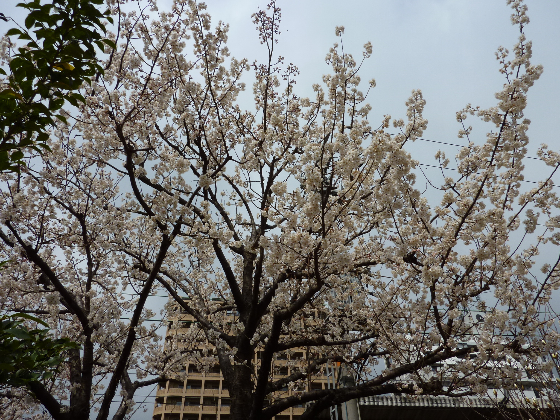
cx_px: 280
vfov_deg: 54.9
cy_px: 210
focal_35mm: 25
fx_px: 404
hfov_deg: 69.4
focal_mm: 4.1
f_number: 5.6
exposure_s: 1/640
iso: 80
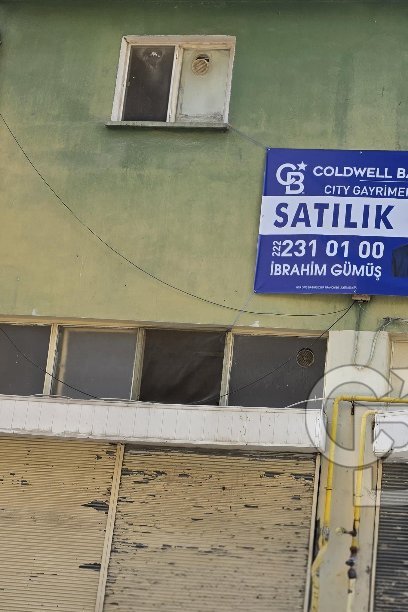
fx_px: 799
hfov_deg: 27.5
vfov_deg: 41.1
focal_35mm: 47
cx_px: 373
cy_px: 430
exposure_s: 1/2000
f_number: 1.7
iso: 80
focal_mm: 6.3
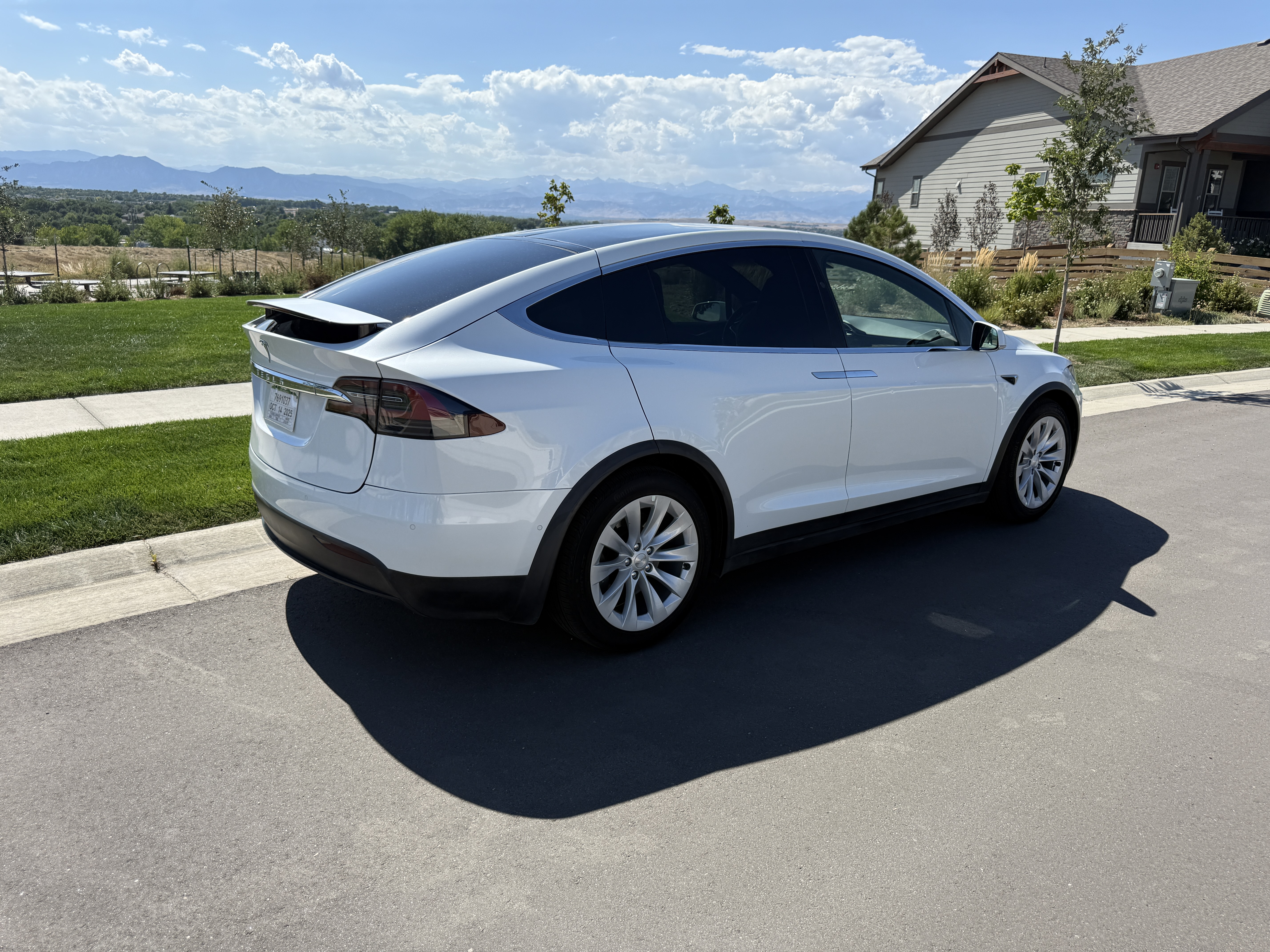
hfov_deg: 71.6
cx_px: 635
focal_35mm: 24
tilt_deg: -14.0
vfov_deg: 56.8
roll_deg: -3.8
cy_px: 476
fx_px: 881
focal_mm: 6.76
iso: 80
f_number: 1.78
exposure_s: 1/4167
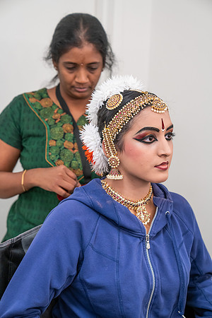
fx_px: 618
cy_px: 159
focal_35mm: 70
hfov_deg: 19.5
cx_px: 106
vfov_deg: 28.8
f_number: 4
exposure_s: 1/200
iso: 1250
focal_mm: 70
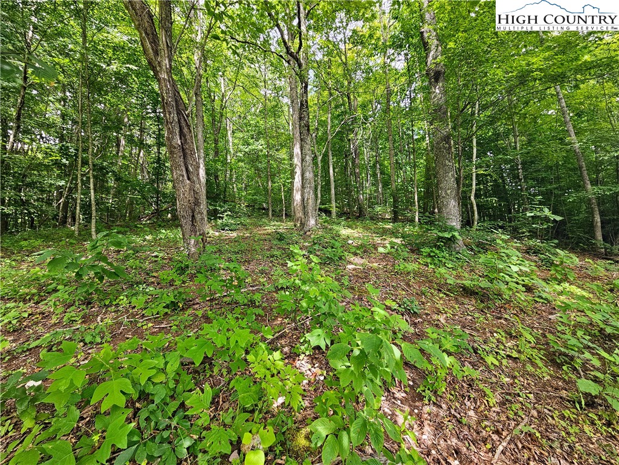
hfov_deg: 106.2
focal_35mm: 13
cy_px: 232
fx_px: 232
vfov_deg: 89.9
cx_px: 310
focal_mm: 2.2
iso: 64
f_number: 2.2
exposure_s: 1/120
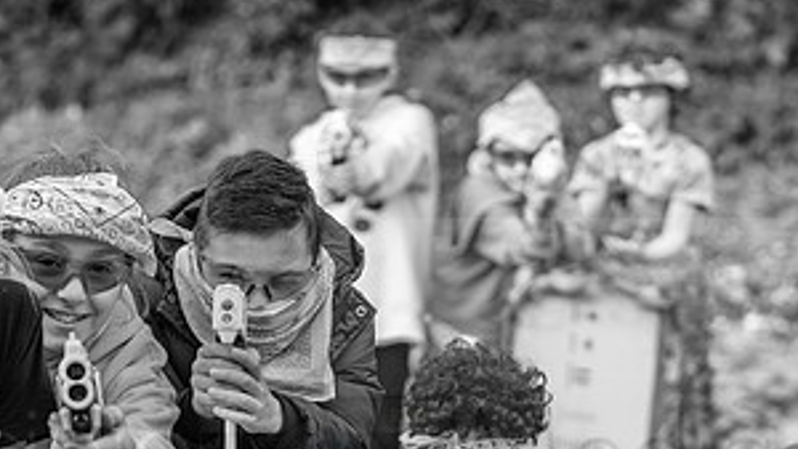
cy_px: 437
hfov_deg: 11.9
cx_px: 380
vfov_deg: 6.7
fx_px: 3831
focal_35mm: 181
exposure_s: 1/250
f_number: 2.8
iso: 100
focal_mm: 82
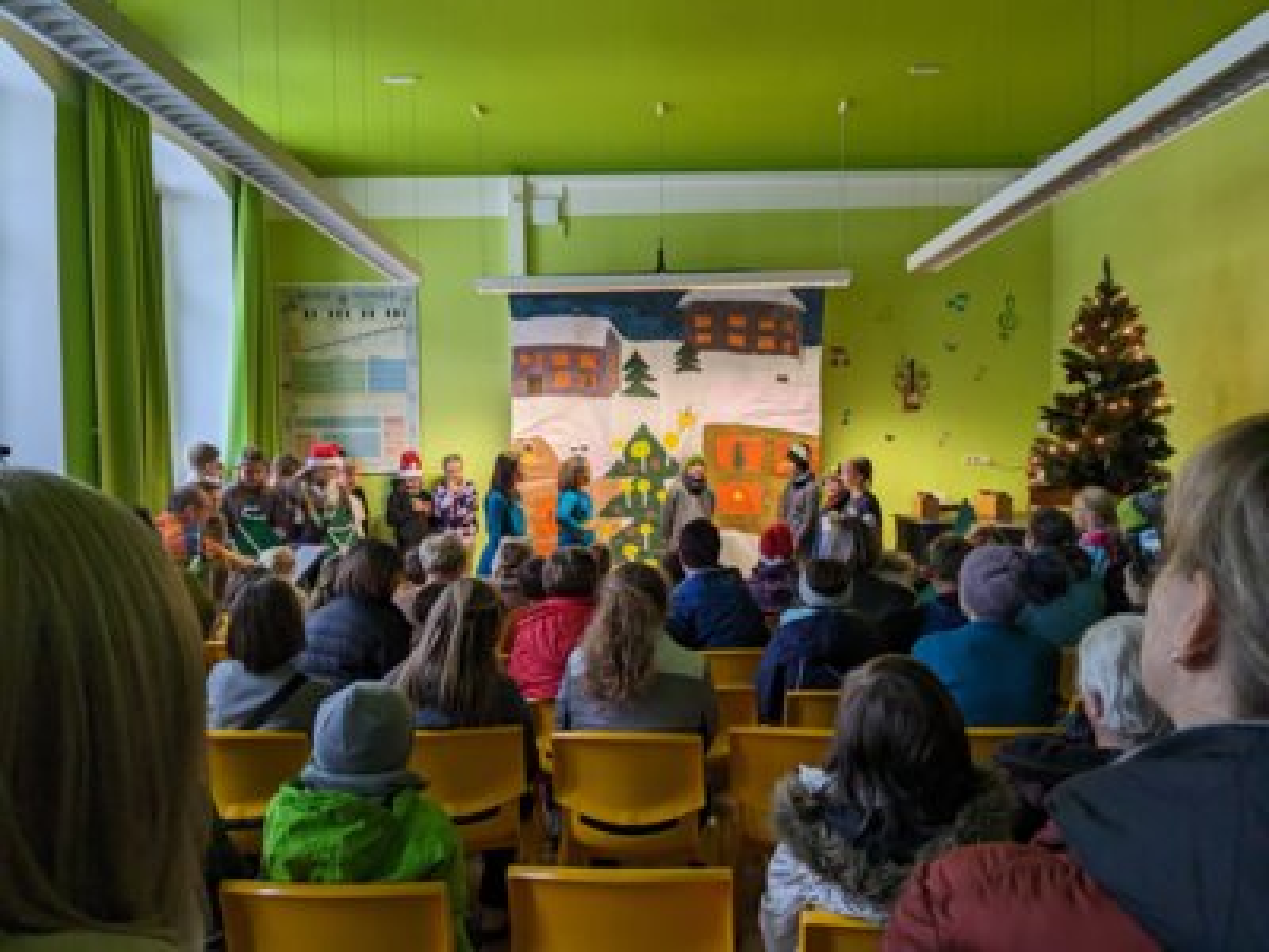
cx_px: 634
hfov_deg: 65.3
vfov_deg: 51.4
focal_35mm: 27
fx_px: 990
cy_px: 476
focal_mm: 4.38
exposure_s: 1/50
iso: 90
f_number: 1.73
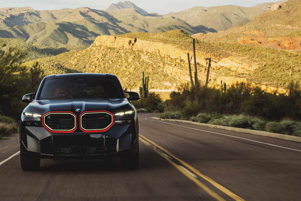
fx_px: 627
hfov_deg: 26.7
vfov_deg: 18.2
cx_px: 79
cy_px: 110
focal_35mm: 75
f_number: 10
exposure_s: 1/25
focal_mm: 49
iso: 200
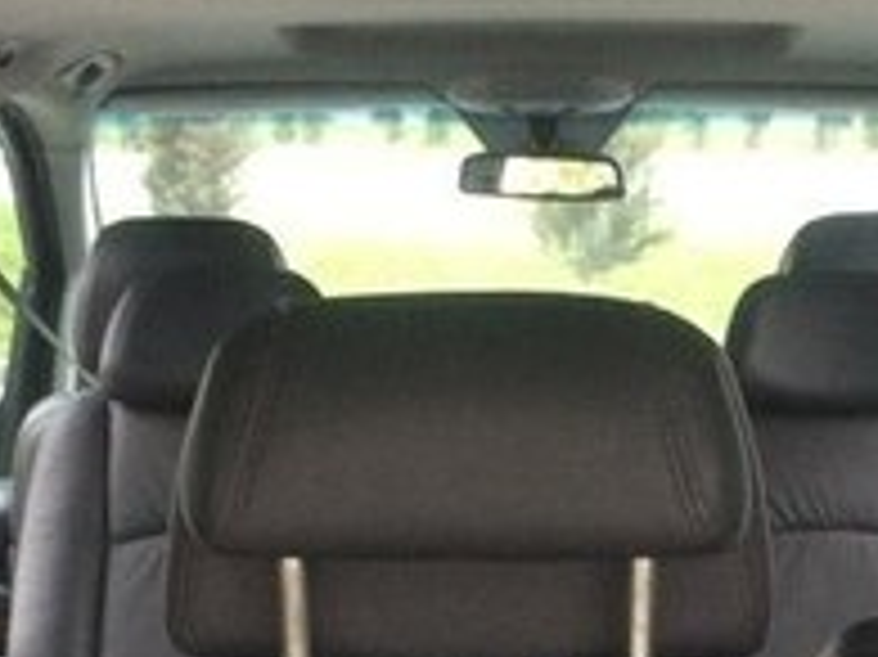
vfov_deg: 14.4
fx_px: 2484
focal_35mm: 98
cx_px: 531
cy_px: 866
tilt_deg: -17.4
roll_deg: +1.5
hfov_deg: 20.0
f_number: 2.2
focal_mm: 4.15
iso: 250
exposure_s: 1/33
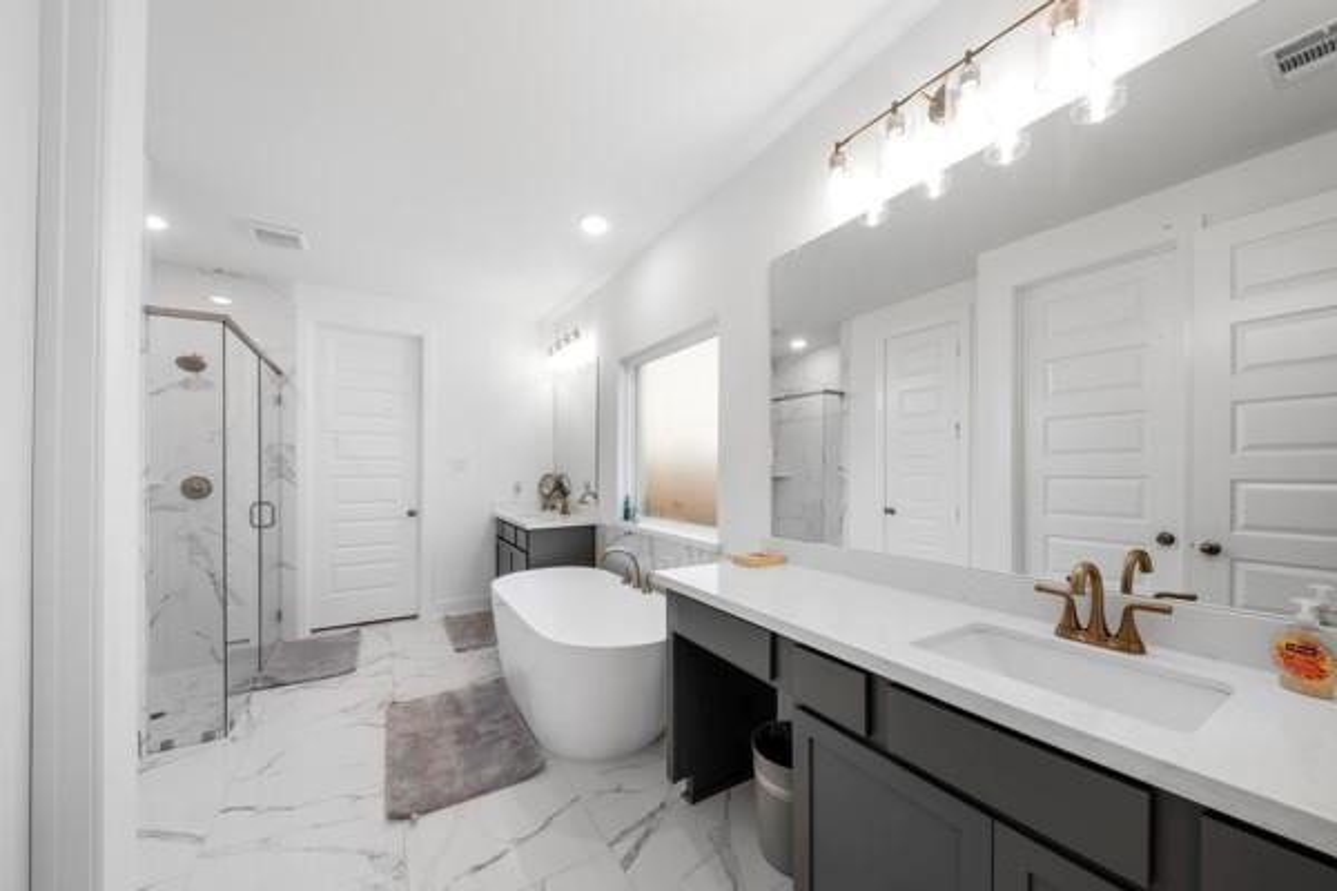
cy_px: 446
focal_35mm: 12
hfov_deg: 112.6
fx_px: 446
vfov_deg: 90.0
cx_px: 668
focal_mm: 12
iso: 250
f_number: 9
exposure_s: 2.5
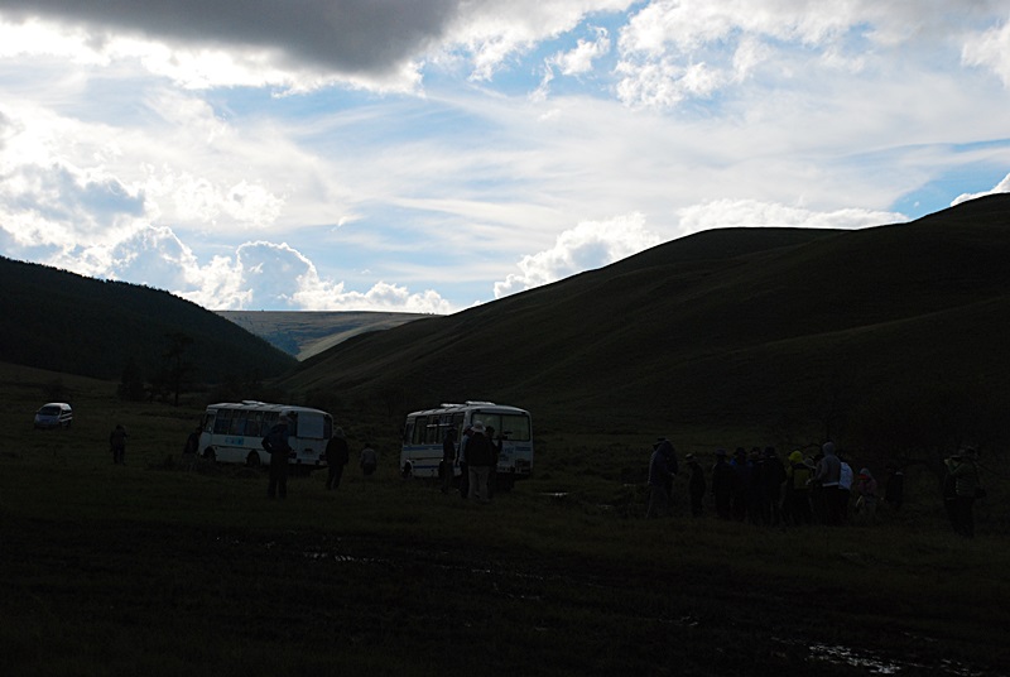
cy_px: 338
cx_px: 505
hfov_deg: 33.4
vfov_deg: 22.7
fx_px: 1686
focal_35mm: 60
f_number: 5.6
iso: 400
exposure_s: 1/3200
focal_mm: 40
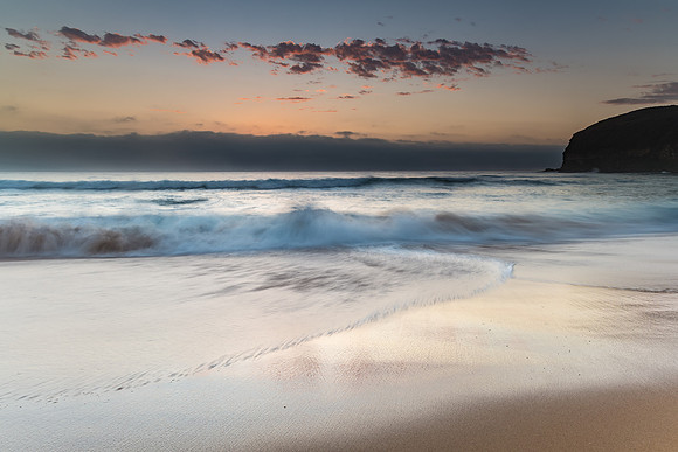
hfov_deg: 73.3
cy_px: 226
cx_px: 339
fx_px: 455
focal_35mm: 24
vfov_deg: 52.8
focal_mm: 16
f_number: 10
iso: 50
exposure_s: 1/1.67
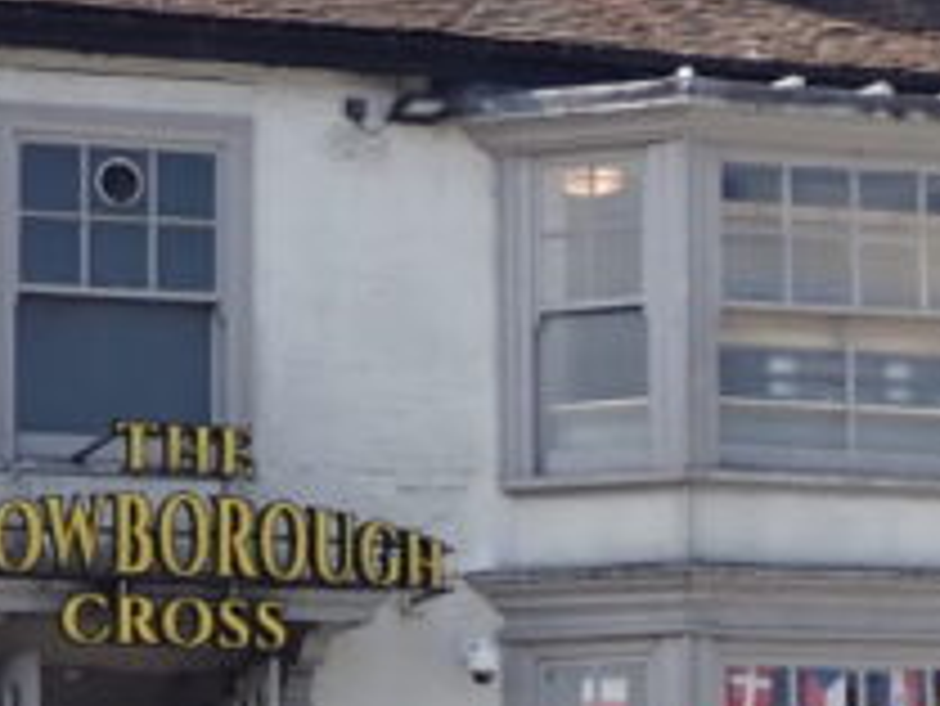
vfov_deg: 8.3
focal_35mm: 176
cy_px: 917
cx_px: -180
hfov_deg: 11.0
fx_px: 4782
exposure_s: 1/500
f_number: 3.5
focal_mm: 6.37
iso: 100
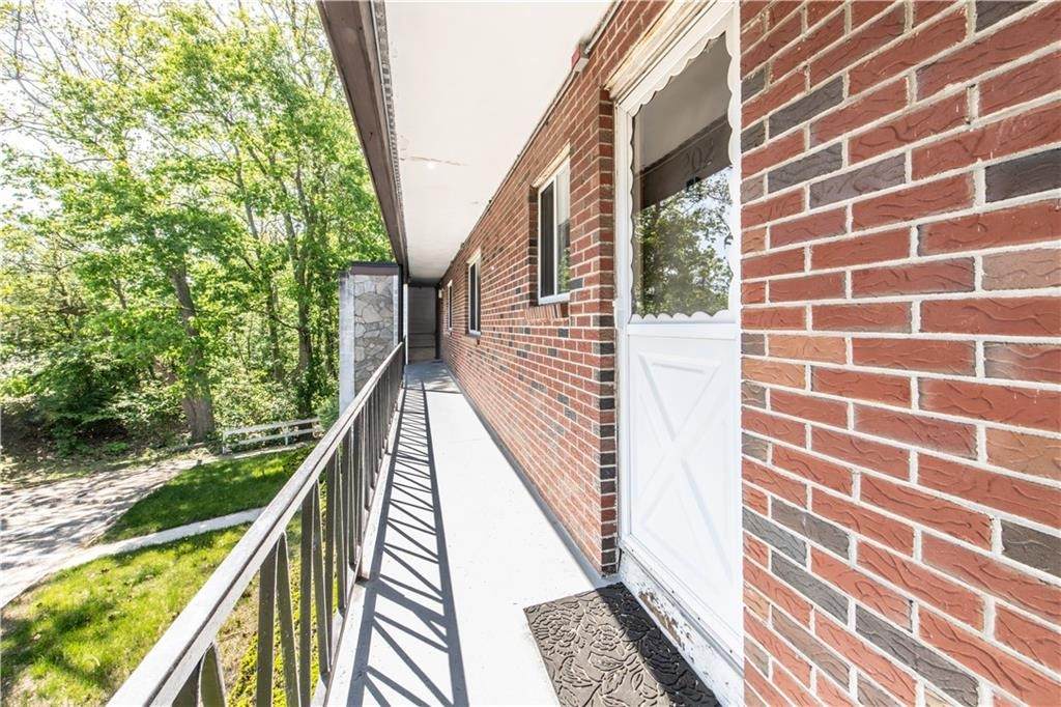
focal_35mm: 14
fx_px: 412
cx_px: 530
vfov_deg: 81.2
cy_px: 354
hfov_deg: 104.3
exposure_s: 1/80
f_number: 20
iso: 800
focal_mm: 14
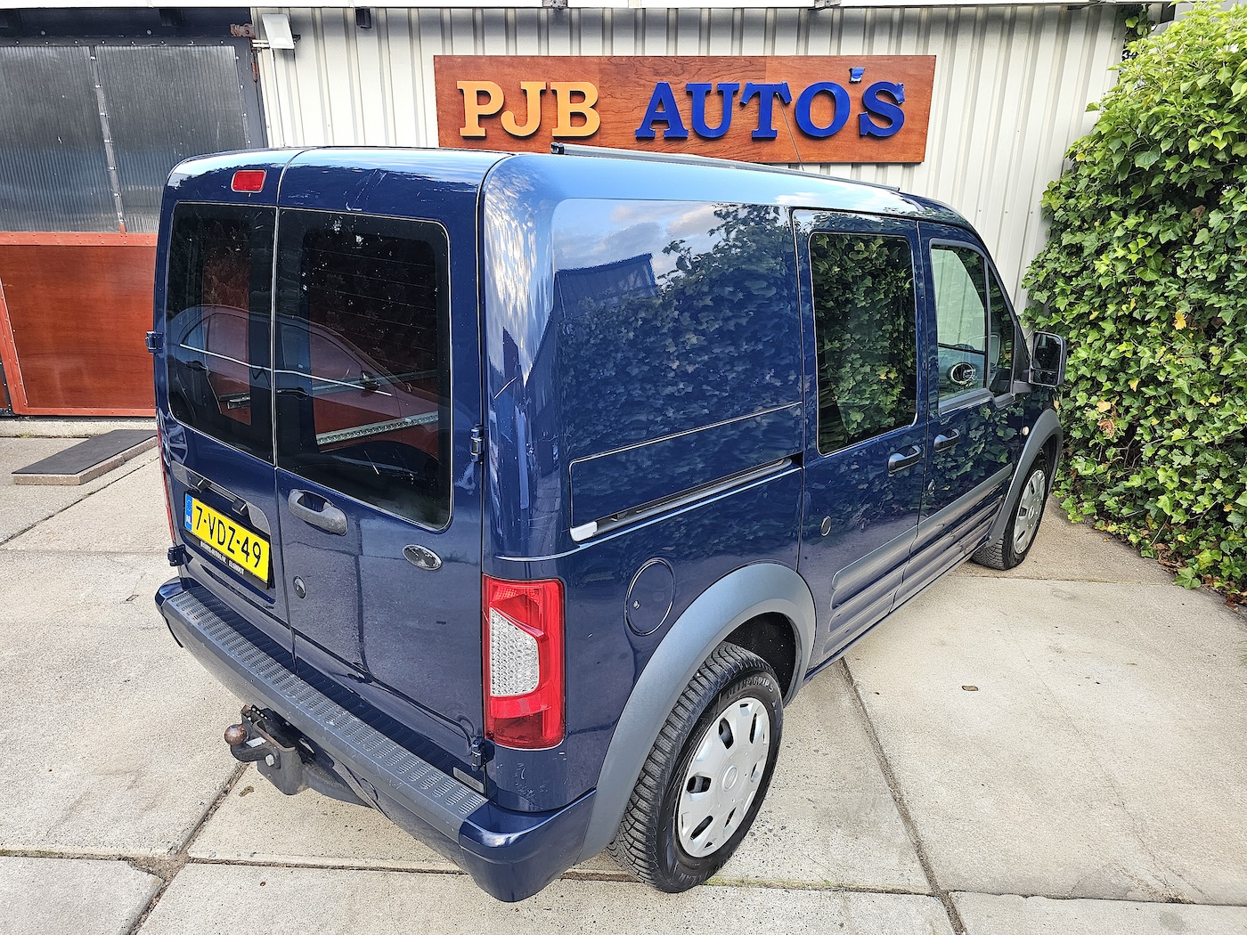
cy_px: 468
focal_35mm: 23
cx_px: 624
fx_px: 829
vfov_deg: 58.9
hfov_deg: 73.9
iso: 100
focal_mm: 6.3
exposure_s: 1/180
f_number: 1.7
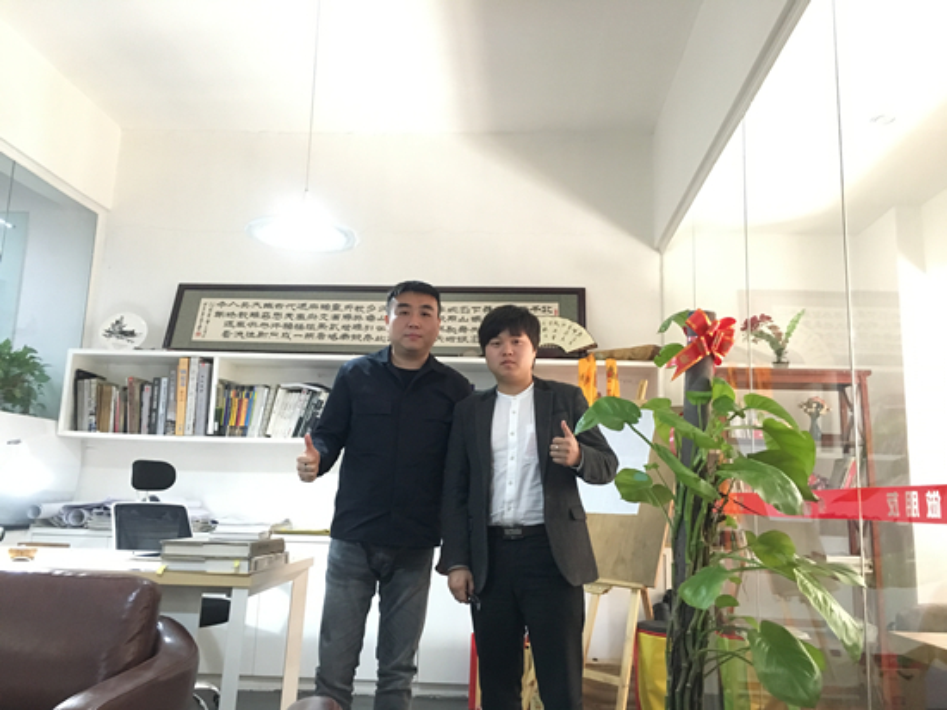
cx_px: 474
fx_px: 793
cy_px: 355
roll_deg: -1.2
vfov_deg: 48.2
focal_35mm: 29
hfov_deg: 61.7
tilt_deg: +11.1
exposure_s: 1/17
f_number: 2.2
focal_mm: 4.15
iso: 250
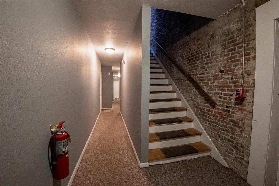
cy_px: 93
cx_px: 140
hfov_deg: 100.4
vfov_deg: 77.3
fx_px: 116
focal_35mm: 15
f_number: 8
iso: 4000
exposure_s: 1/30
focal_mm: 10
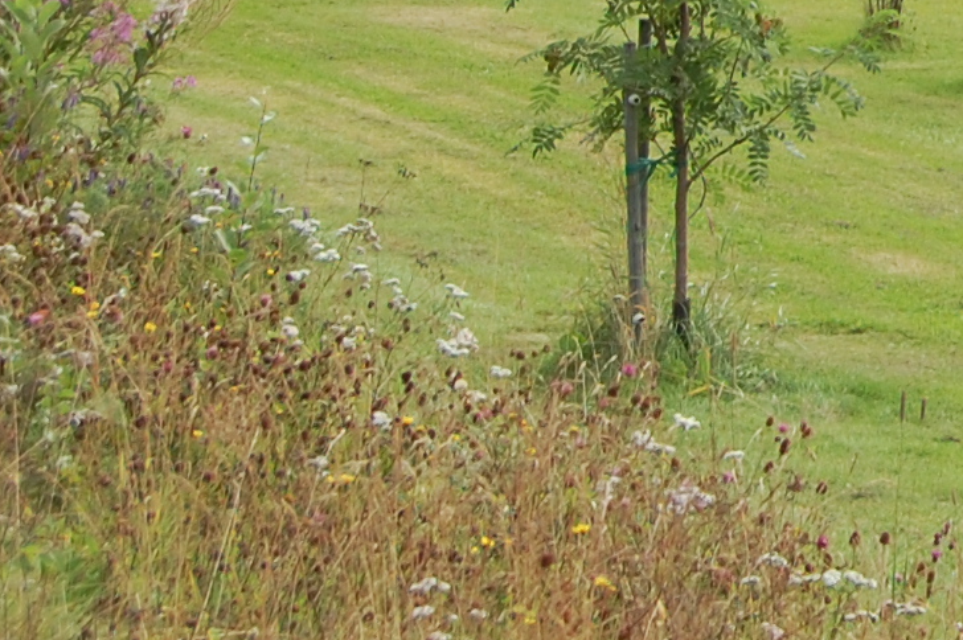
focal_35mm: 192
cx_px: 1799
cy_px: -657
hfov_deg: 10.1
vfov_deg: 6.9
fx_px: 5133
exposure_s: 1/250
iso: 200
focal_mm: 31
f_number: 8
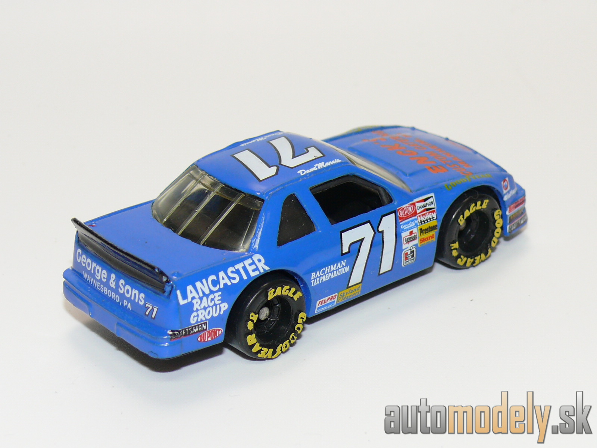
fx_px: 1811
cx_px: 298
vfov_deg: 14.1
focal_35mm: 105
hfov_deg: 18.7
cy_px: 224
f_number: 4
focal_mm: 13.7
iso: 100
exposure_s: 1/30
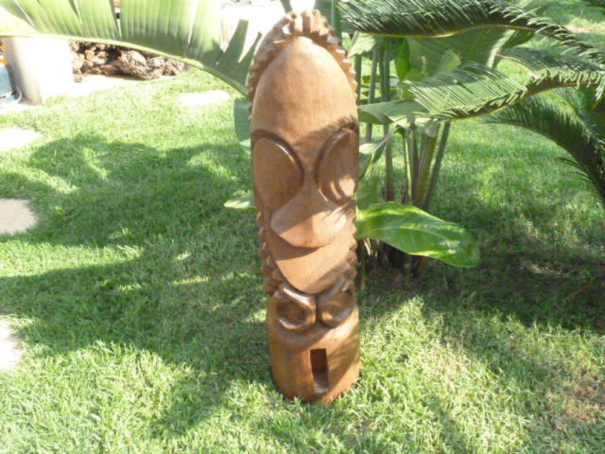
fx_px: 699
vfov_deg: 36.0
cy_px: 227
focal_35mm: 40
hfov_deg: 46.8
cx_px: 302
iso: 1600
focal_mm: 6.5
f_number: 6.3
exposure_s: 1/1000
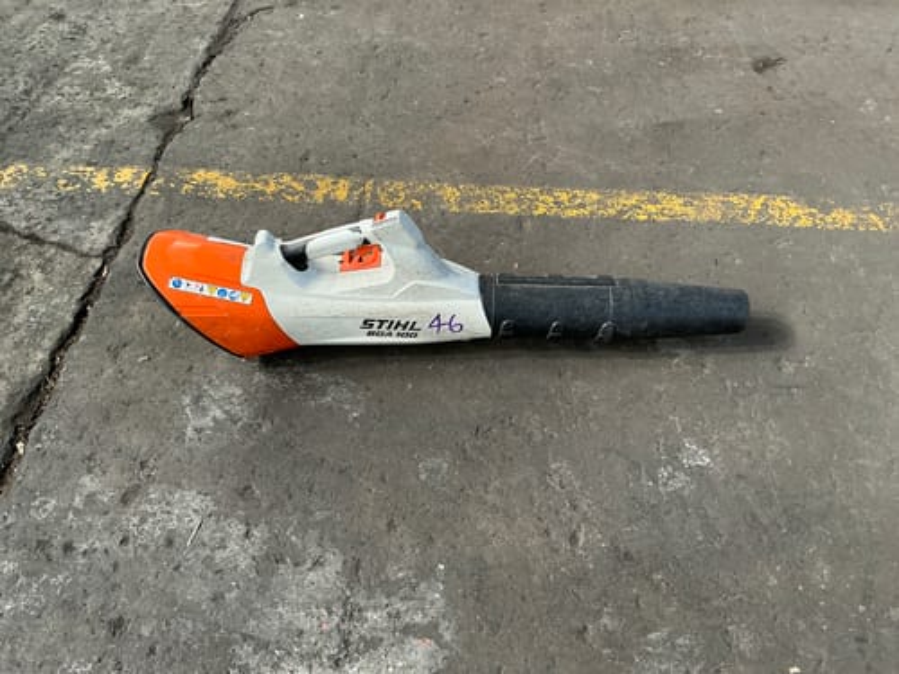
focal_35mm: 28
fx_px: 727
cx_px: 450
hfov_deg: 63.4
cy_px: 337
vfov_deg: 49.7
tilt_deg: -49.2
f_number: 1.8
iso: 80
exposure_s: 1/60
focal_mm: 3
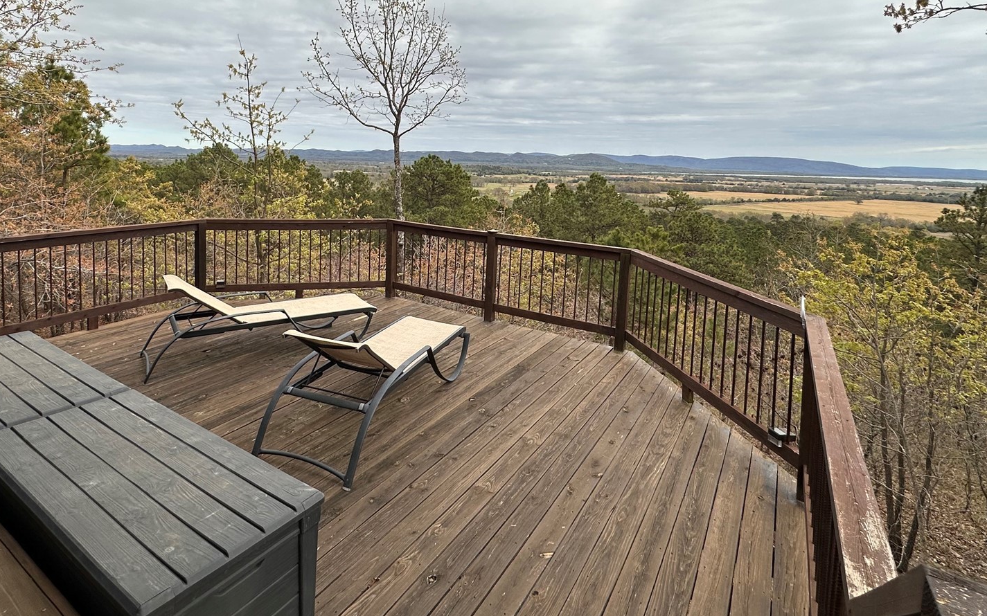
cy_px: 187
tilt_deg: -3.5
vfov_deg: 57.8
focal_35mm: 20
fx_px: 538
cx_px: 423
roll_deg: -1.8
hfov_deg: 84.5
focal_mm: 2.22
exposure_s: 1/1511
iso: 50
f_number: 2.2
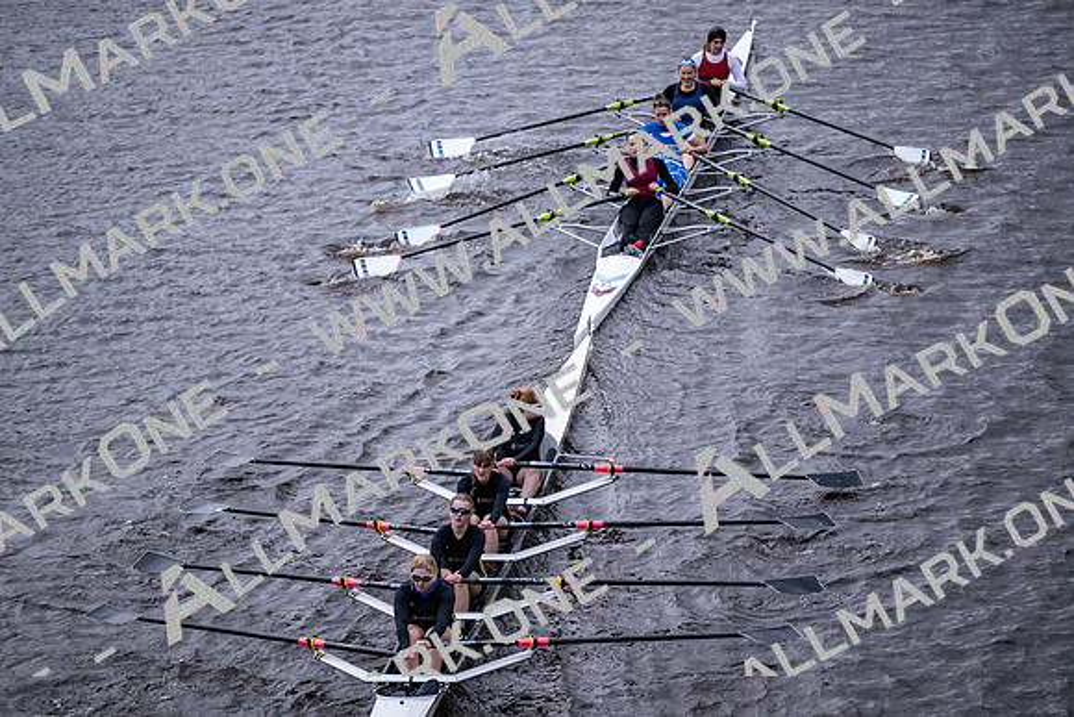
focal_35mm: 200
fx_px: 5968
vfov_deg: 6.9
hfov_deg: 10.3
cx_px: 537
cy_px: 358
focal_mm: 200
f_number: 2.8
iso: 3600
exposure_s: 1/2000
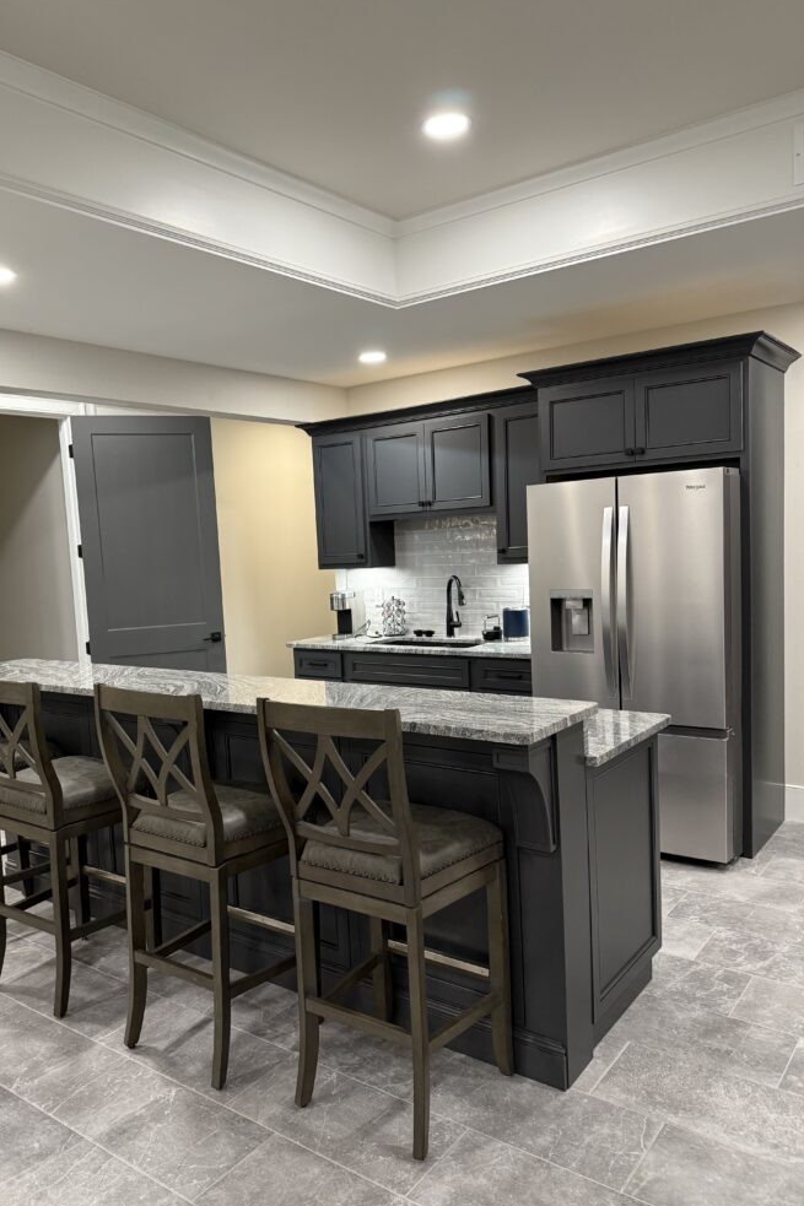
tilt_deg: -5.1
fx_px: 871
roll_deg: +2.4
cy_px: 624
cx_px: 334
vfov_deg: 69.4
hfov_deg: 49.3
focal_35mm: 26
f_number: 1.78
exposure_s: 1/60
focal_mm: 6.76
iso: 250
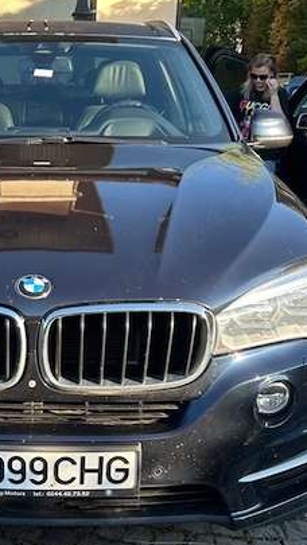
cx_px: 28
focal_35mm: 56
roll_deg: -1.4
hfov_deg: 21.0
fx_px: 810
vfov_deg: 37.2
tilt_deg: -11.7
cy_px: 275
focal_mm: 5.7
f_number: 1.5
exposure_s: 1/295
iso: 50
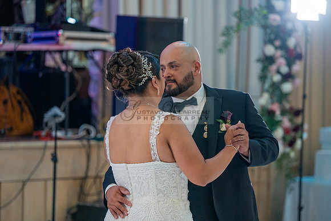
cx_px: 168
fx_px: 1317
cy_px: 111
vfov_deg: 9.6
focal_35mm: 143
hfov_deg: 14.3
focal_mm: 140
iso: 1600
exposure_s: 1/200
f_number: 3.2
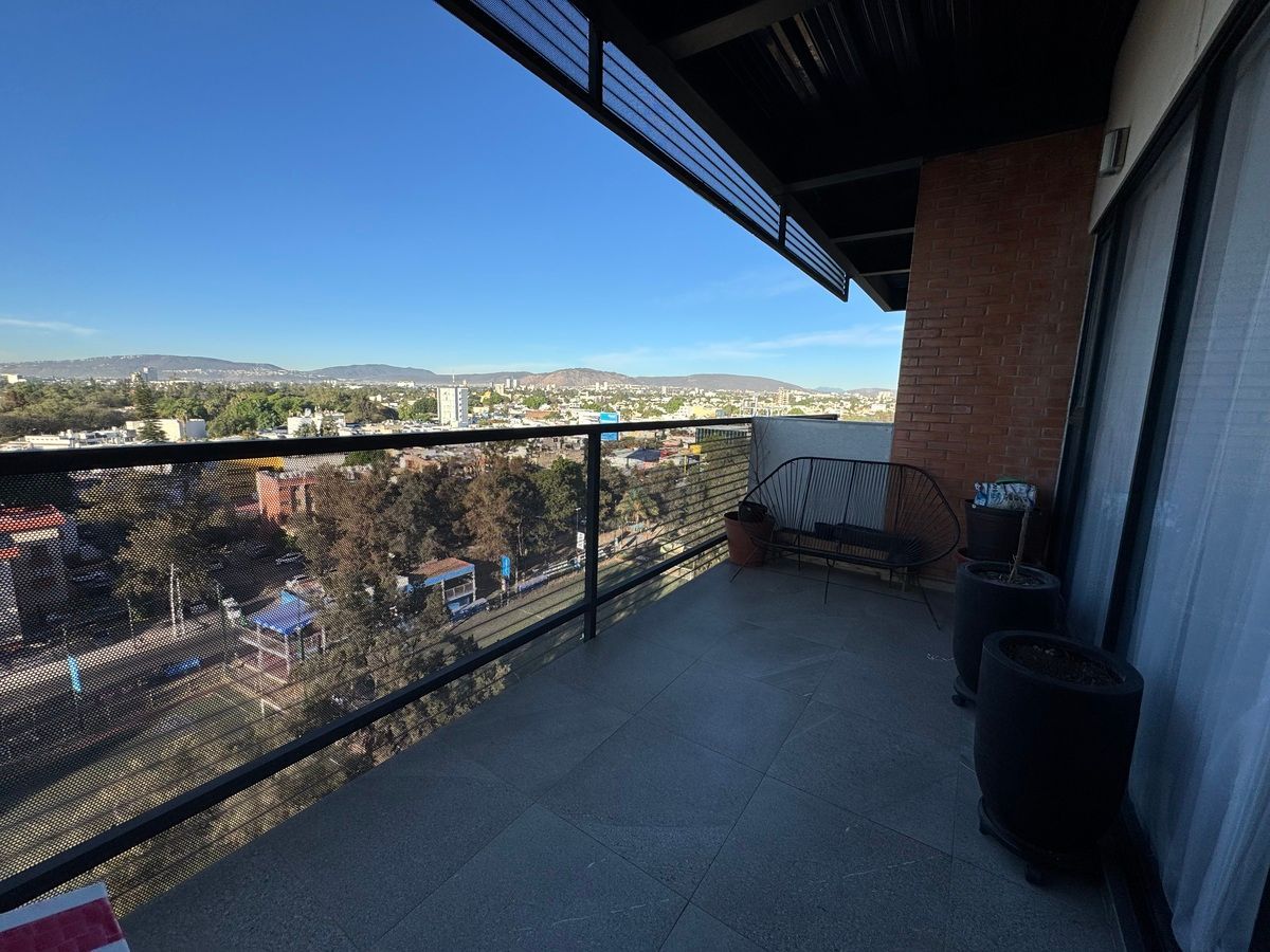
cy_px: 476
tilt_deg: -8.7
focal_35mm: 14
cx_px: 635
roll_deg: -1.9
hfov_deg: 102.1
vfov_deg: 85.7
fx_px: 514
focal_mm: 2.22
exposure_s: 1/1256
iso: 50
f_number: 2.2
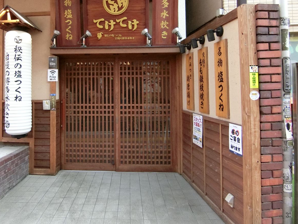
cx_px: 120
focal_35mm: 26
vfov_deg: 52.6
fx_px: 224
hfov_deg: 66.7
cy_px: 87
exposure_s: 1/640
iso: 1000
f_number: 2.7
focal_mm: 4.06
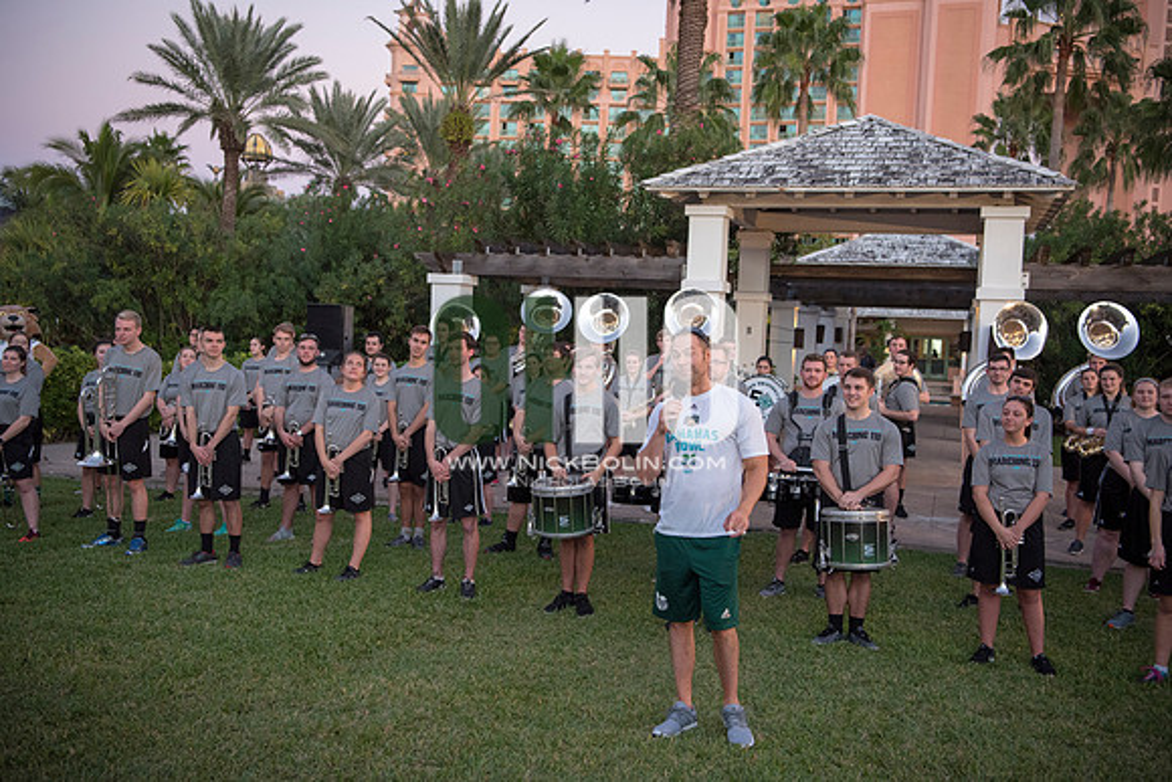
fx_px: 1172
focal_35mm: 36
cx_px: 586
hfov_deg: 53.1
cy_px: 391
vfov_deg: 36.9
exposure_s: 1/250
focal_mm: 36
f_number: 3.2
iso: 2000
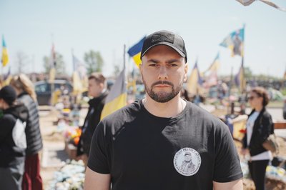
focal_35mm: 47
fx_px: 373
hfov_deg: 41.9
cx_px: 143
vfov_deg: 28.6
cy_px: 95
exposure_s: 1/1000
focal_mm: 47
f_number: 3.5
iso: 100
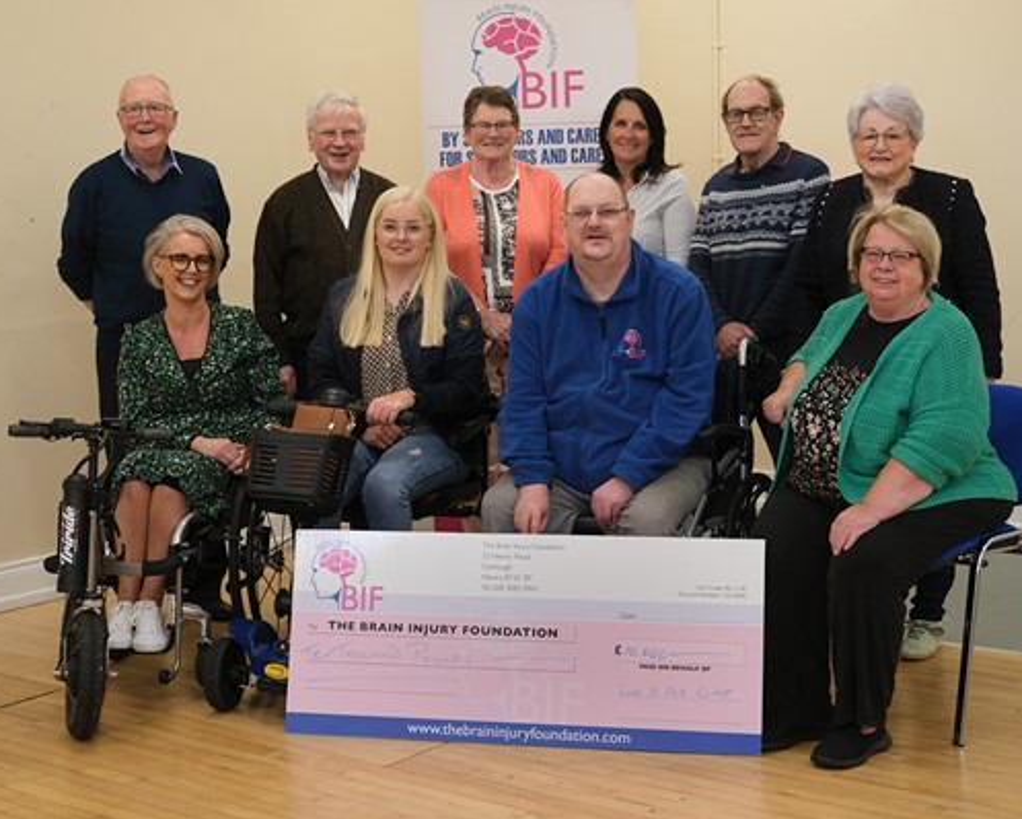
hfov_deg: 31.4
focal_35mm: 60
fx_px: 1816
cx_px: 506
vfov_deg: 25.4
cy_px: 410
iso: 640
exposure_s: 1/125
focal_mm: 35
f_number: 3.2
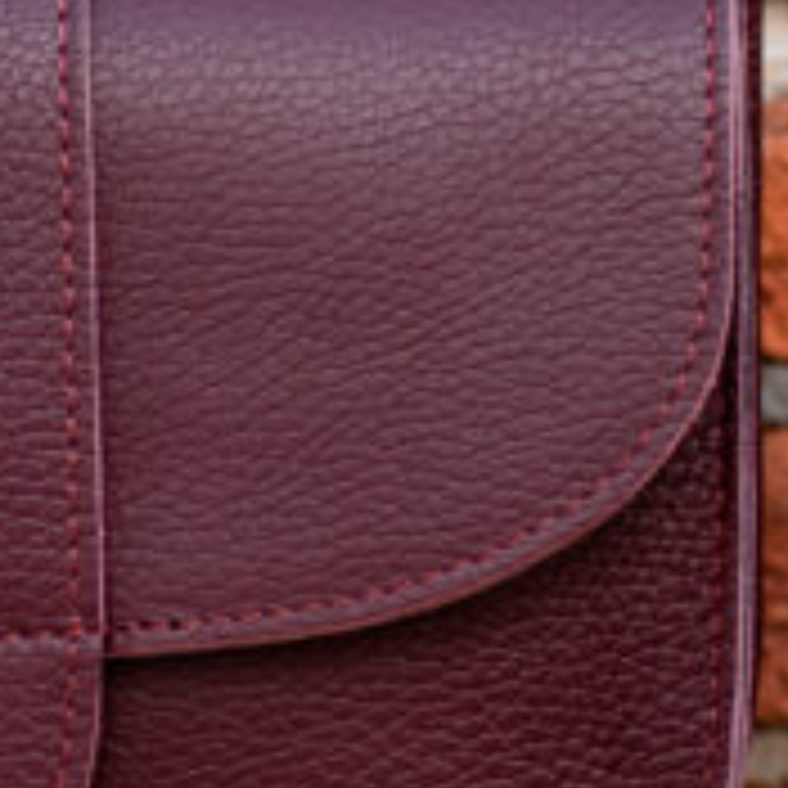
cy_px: 896
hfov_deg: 7.0
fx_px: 6413
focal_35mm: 249
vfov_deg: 7.0
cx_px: -36
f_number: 2.5
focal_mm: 50
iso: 500
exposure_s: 1/800
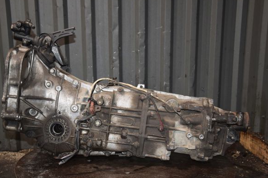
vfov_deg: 25.5
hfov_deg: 37.5
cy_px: 92
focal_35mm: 53
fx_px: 394
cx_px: 121
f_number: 5
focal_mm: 32
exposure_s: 1/60
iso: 800
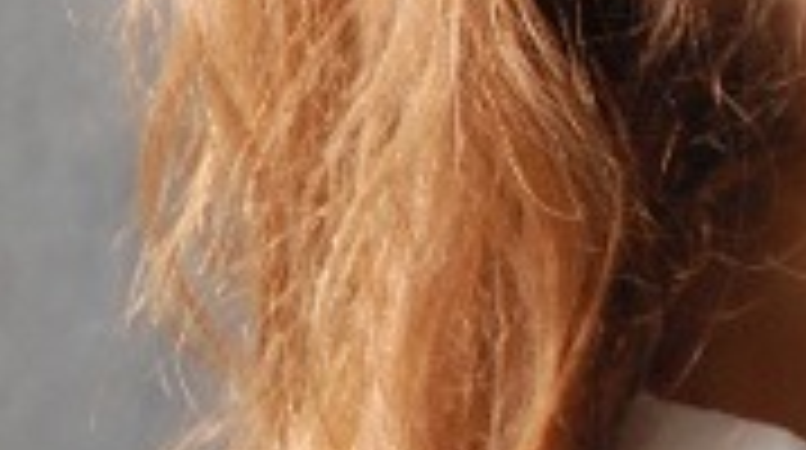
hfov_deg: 3.4
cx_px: 973
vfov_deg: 1.9
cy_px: 29
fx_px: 13571
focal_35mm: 636
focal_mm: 105
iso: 1100
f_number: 5.6
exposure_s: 1/30
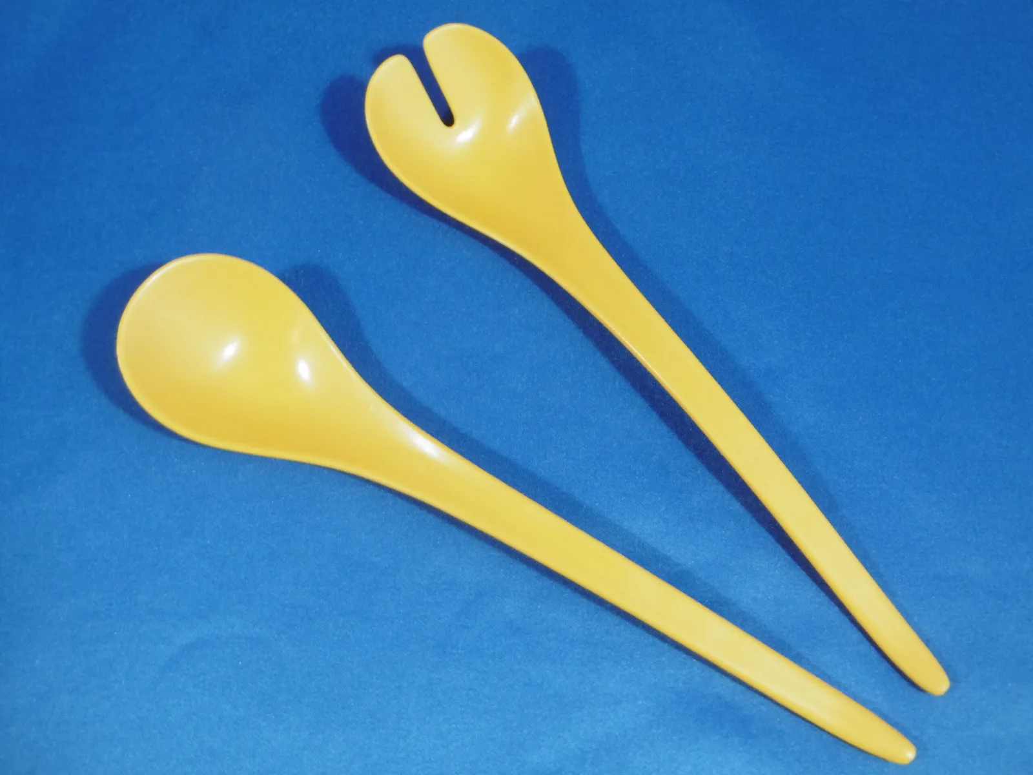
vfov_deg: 37.7
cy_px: 388
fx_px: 1134
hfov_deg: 49.0
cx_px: 516
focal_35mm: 38
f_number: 3.7
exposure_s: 1/13
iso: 400
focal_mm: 6.8
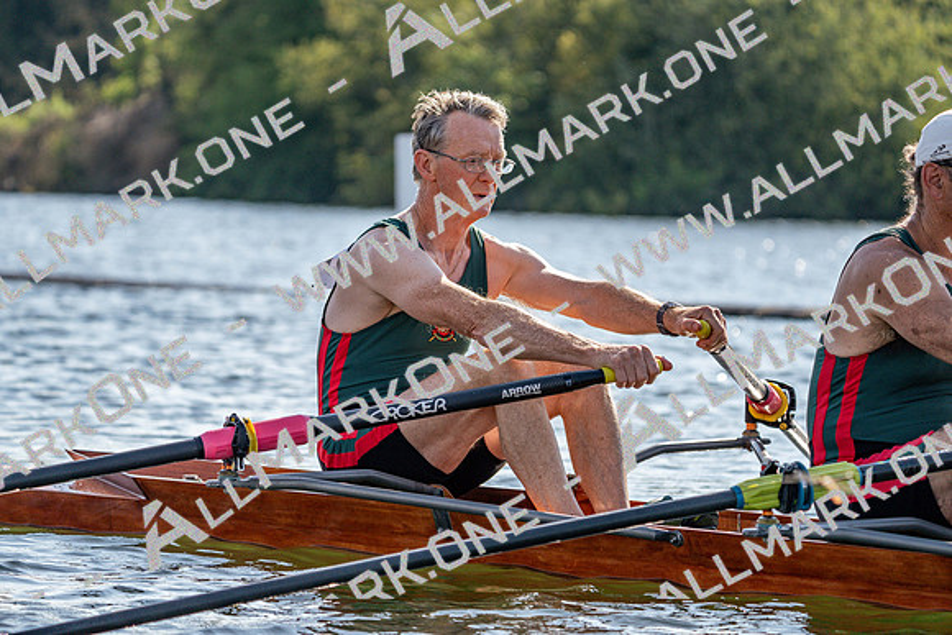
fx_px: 5290
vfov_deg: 6.9
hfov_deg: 10.3
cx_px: 476
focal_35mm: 200
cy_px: 318
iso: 250
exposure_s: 1/1600
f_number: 5.6
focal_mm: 200
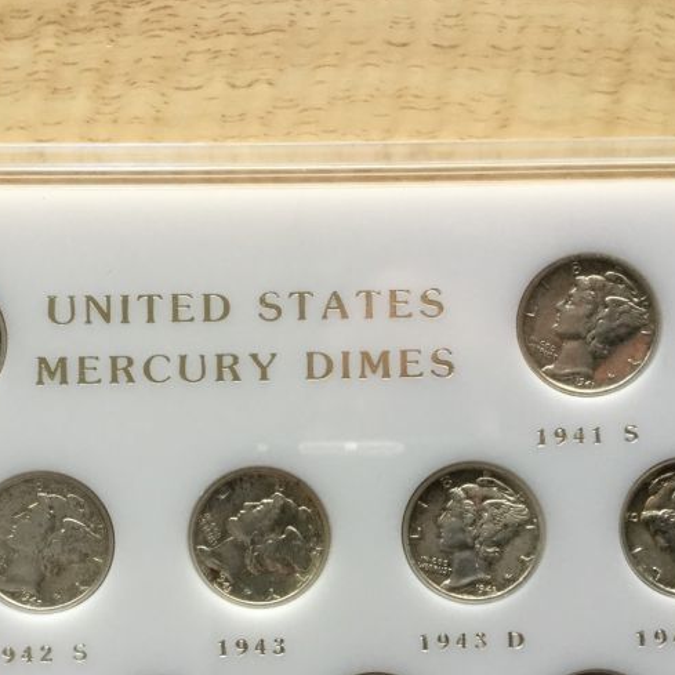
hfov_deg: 30.5
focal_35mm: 56
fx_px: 1235
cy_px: 487
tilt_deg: -89.0
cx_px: 280
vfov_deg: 30.2
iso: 64
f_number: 2.4
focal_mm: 3.3
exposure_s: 1/33
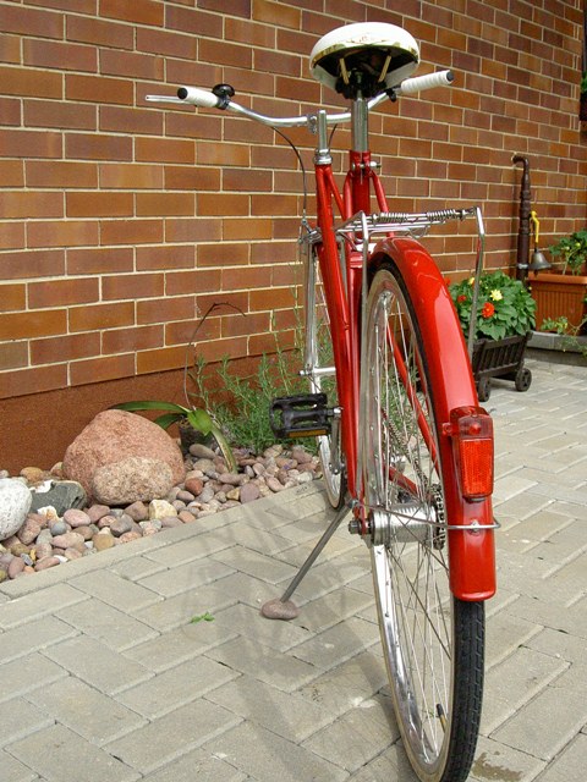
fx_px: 882
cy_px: 391
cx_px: 294
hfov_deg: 36.8
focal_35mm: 39
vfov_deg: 47.9
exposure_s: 1/1000
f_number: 4.7
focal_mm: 8
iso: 400
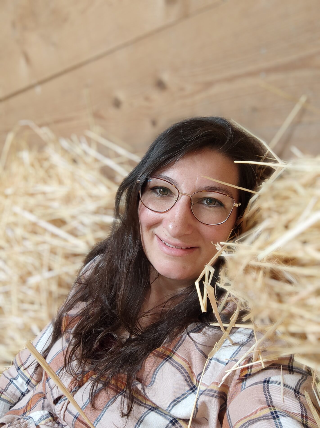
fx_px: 395
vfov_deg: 56.9
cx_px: 160
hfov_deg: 44.1
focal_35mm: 32
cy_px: 214
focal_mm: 3.14
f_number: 2.2
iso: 333
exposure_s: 1/33
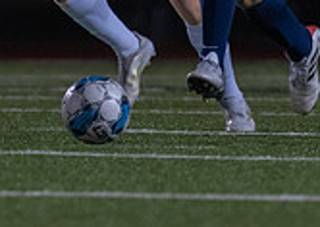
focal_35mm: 1466
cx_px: 204
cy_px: -156
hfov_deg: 1.4
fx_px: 13302
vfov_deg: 1.0
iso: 2500
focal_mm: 200
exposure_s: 1/1000
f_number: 2.8
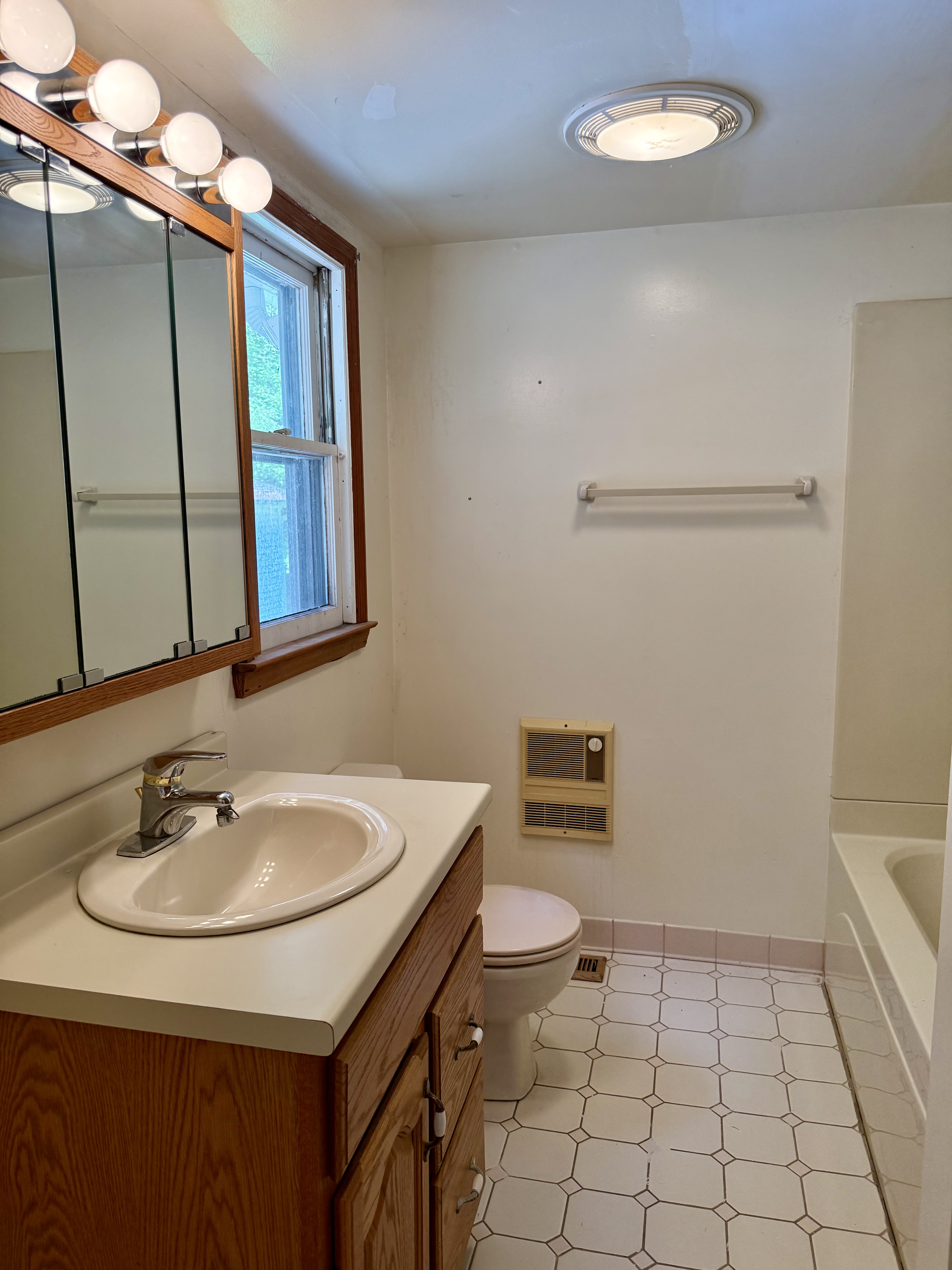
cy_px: 635
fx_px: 880
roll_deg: +0.0
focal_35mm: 24
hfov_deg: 56.8
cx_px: 476
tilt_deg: -7.5
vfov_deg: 71.6
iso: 200
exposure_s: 1/240
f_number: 1.78
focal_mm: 6.76
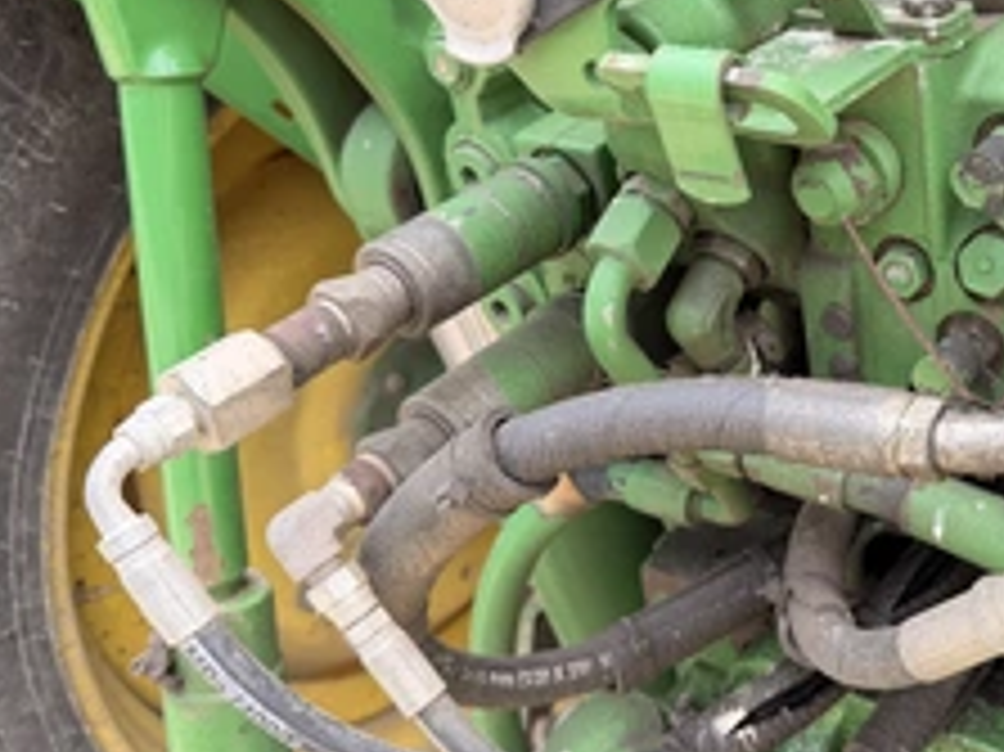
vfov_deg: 33.4
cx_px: 806
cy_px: 288
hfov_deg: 41.9
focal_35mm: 43
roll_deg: +5.2
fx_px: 1246
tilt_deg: -27.0
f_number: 1.78
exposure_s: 1/321
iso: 80
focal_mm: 6.76
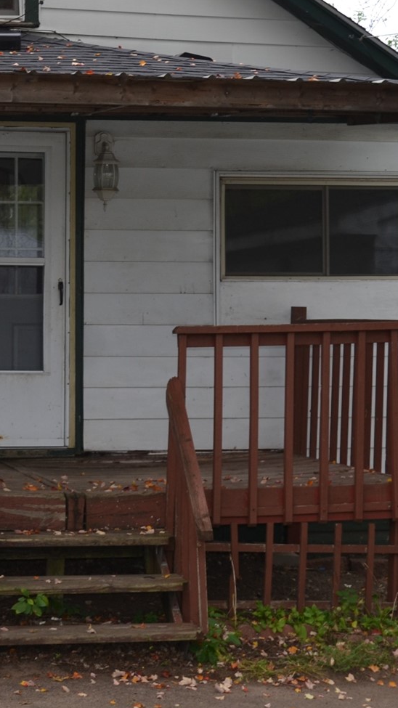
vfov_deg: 23.3
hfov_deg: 13.1
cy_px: 229
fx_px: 1708
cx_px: 9
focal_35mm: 91
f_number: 4.2
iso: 100
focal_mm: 26
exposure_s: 1/125
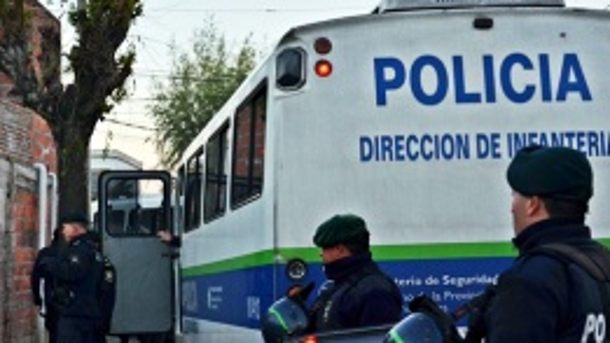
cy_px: 290
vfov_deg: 17.1
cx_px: 119
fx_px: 1133
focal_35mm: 70
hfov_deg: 29.4
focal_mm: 26
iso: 800
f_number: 7.1
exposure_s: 1/60
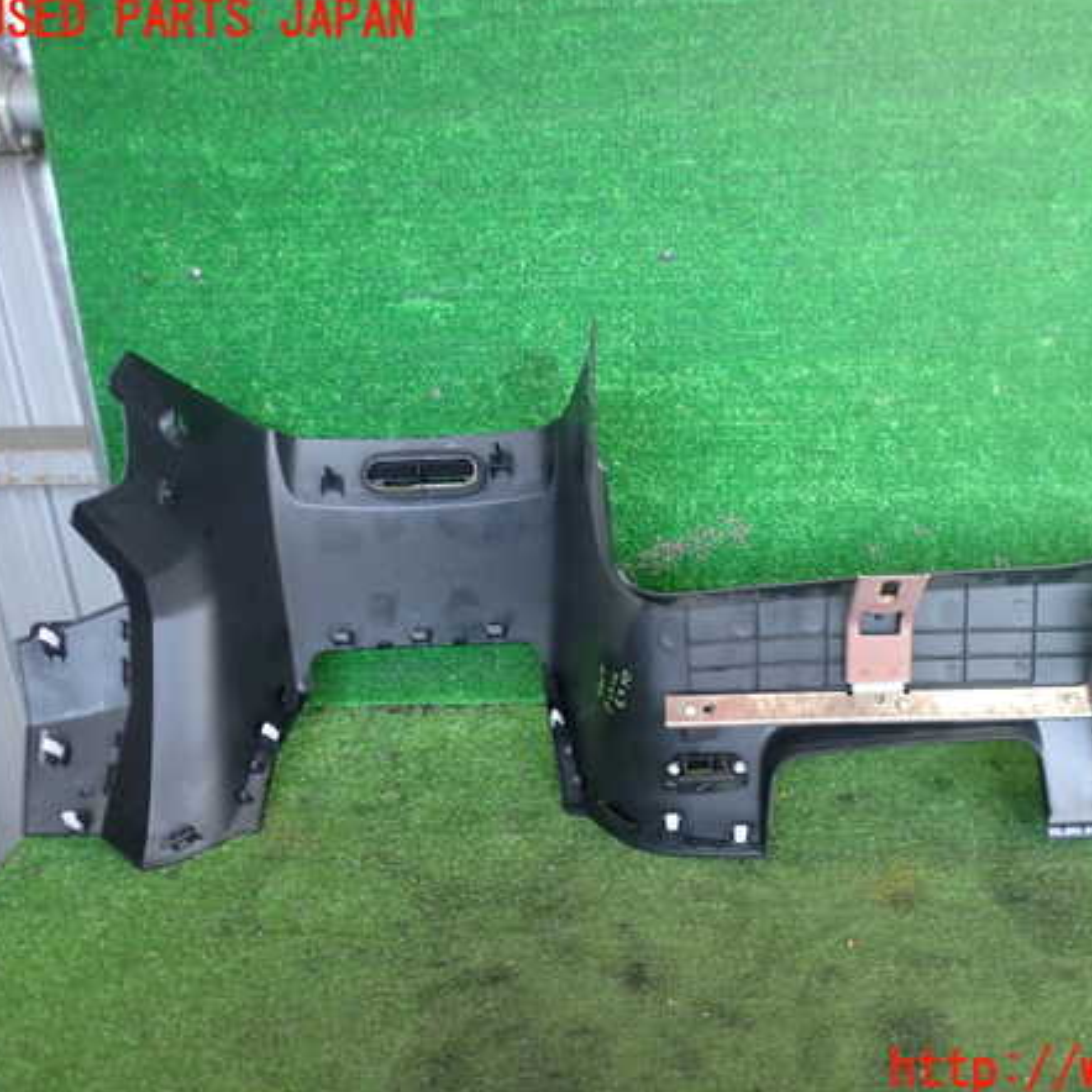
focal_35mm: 36
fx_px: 1285
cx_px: 707
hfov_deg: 45.5
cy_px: 546
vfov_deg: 46.0
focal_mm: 5.4
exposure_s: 1/60
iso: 200
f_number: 2.3
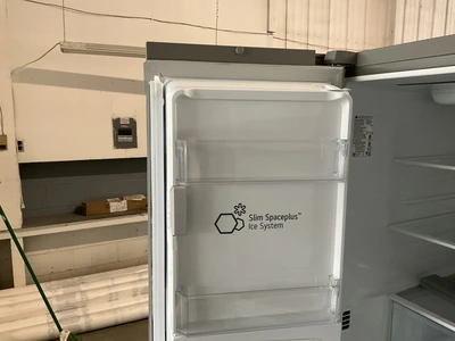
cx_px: 228
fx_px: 381
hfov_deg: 61.7
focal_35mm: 29
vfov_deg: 48.2
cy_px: 170
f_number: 1.8
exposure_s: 1/60
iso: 200
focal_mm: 3
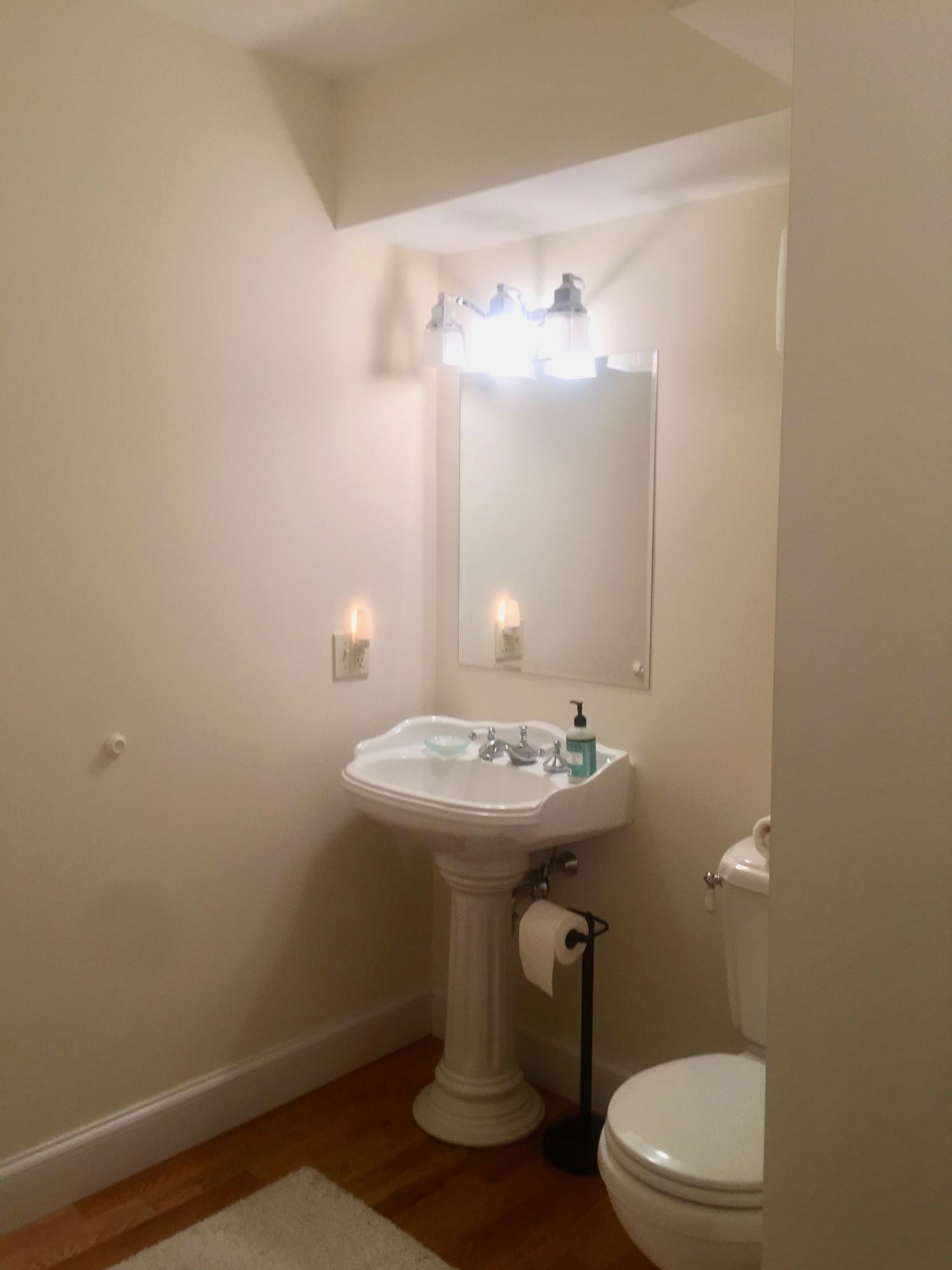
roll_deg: +0.0
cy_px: 635
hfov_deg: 48.2
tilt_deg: -3.4
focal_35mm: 29
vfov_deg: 61.7
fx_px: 1063
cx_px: 476
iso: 32
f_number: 2.2
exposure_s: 1/60
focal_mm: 4.15
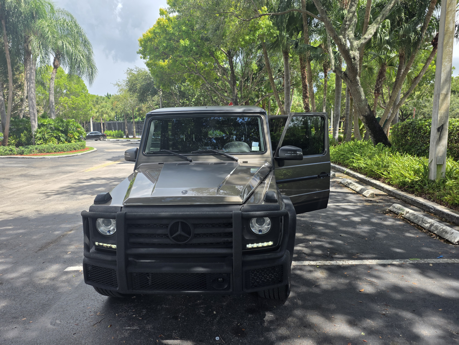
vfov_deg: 58.9
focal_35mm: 23
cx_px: 230
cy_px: 172
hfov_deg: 73.9
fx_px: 305
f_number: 1.7
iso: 80
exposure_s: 1/1879
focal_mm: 6.25
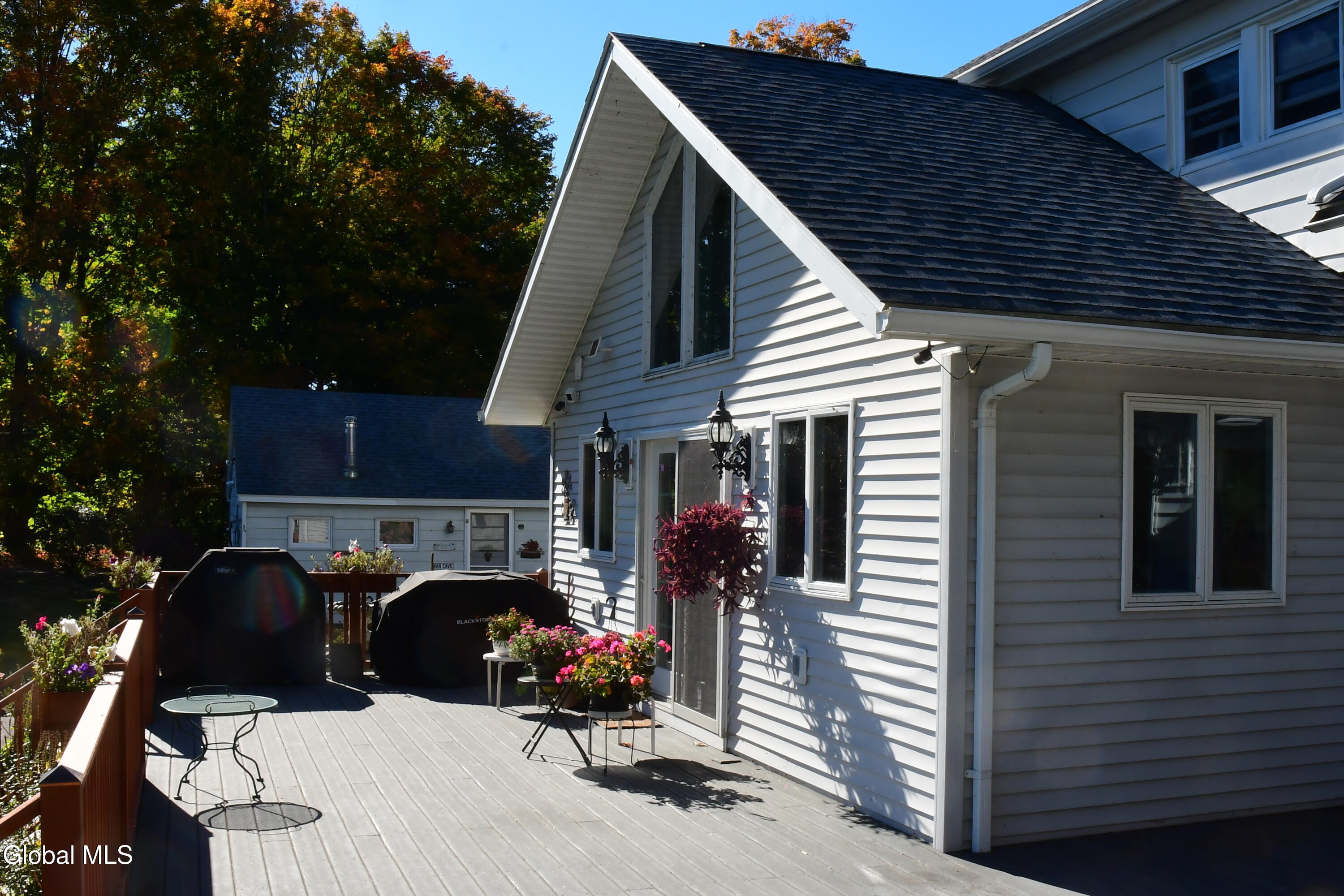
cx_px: 672
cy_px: 448
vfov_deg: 36.9
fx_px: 1344
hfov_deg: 53.1
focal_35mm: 36
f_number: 18
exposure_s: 1/160
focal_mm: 18
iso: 500
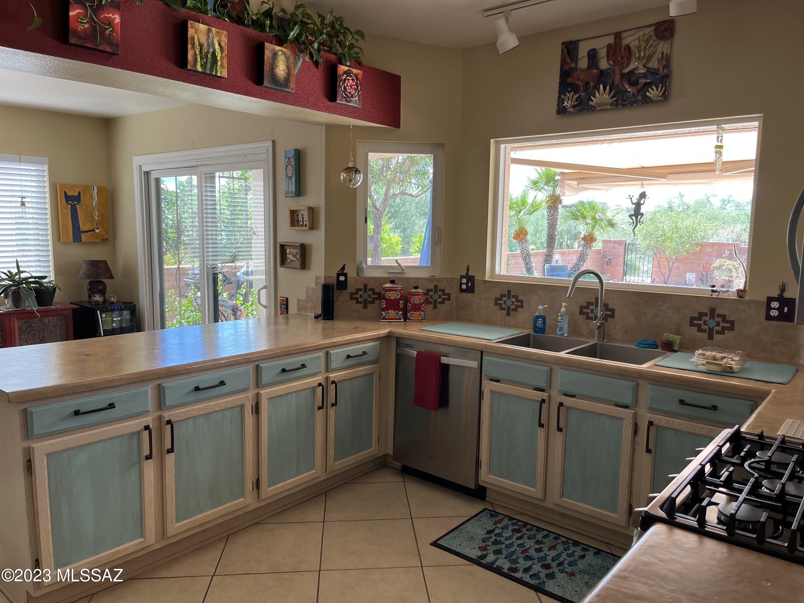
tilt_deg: -7.1
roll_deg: -1.1
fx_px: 604
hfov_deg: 67.3
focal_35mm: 26
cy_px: 302
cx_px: 402
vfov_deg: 53.1
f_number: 1.6
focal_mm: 5.1
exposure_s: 1/121
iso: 50
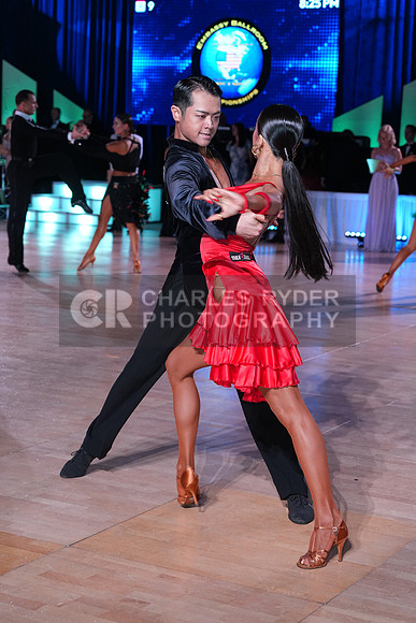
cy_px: 312
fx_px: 1213
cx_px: 208
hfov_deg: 19.5
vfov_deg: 28.8
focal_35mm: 70
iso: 2500
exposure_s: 1/250
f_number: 5.6
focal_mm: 70
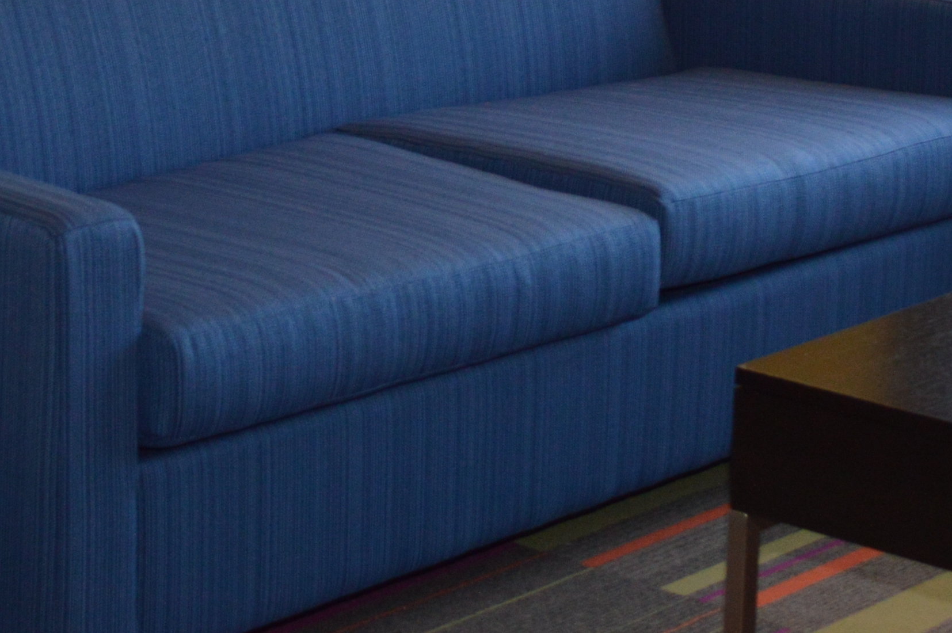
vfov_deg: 11.2
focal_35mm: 120
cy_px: -131
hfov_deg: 17.0
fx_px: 3171
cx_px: 276
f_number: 3.8
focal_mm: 22
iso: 450
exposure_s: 1/60
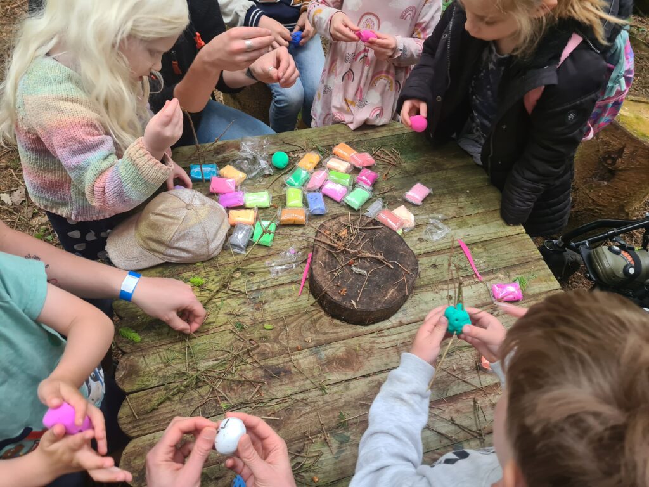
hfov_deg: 67.3
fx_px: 487
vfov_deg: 53.1
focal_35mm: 26
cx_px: 324
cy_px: 244
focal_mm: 5.4
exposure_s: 1/50
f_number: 1.8
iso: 100
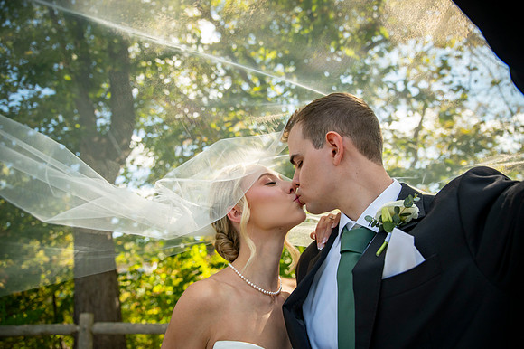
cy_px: 174
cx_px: 262
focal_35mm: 24
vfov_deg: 52.2
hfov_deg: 72.8
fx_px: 356
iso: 1000
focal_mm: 24
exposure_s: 1/6400
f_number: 2.8
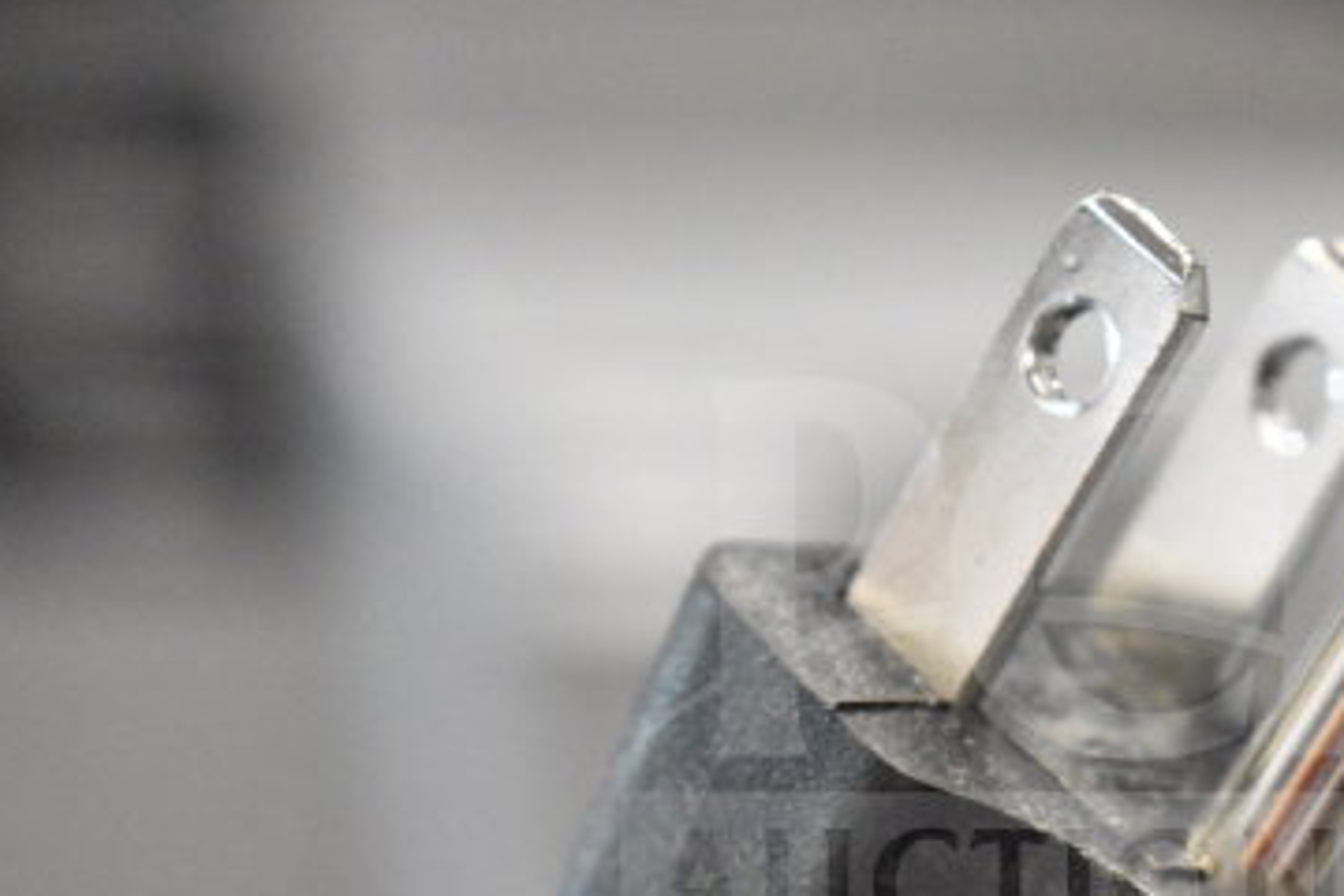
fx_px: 5221
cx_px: 1038
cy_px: 674
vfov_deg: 9.8
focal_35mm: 140
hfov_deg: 14.6
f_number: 5.6
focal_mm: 55
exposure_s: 1/100
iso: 10000
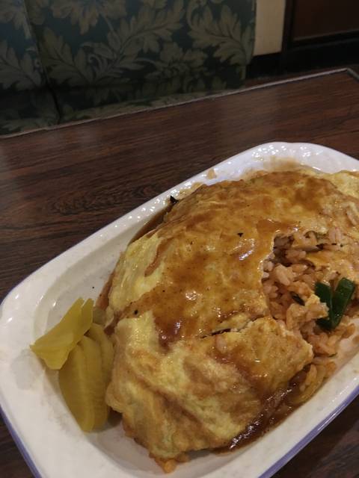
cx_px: 180
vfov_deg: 61.7
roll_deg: +3.8
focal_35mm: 29
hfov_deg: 48.2
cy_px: 239
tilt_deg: -44.3
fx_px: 401
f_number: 2.2
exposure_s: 1/15
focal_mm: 4.15
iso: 400
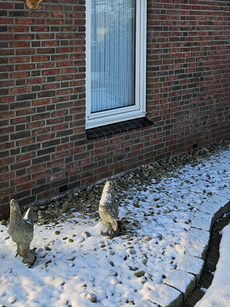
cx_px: 89
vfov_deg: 35.4
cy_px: 54
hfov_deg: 28.0
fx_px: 461
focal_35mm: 52
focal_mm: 5.4
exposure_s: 1/719
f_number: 1.8
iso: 64
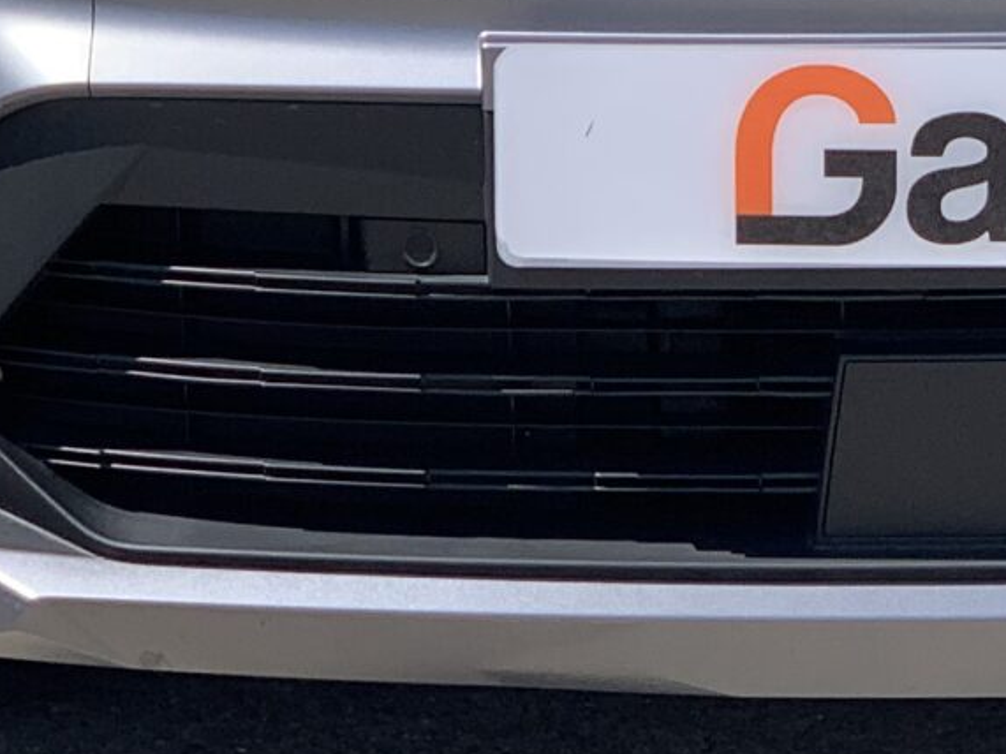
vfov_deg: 6.3
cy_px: -407
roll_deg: -0.7
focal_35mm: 233
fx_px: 6770
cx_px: 914
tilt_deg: -5.3
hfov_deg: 8.5
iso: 16
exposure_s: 1/727
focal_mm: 6
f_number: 2.4
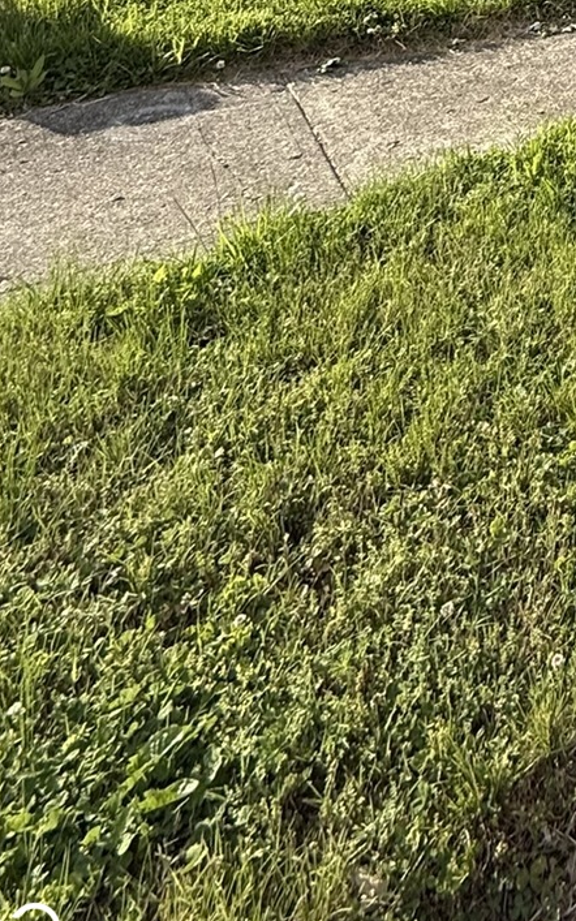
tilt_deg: +1.5
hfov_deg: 23.3
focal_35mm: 43
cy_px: -315
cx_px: 889
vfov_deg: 32.6
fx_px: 1080
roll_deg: +0.7
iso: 64
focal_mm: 2.22
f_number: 2.2
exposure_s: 1/1312
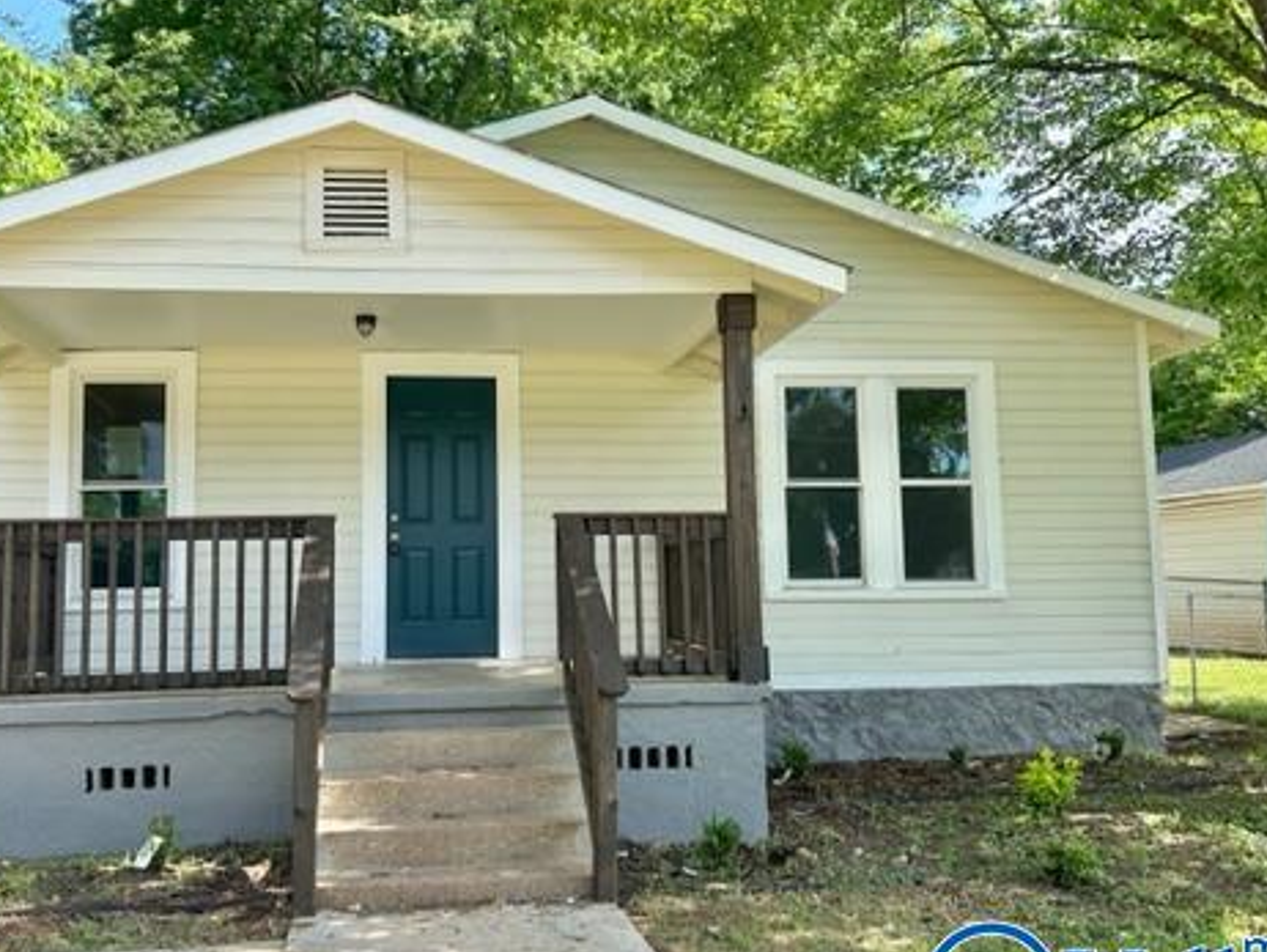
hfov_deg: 51.3
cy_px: 453
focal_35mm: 36
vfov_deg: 39.7
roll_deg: +1.4
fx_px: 1318
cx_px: 576
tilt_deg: +7.1
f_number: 1.5
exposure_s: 1/1124
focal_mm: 5.7
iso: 50
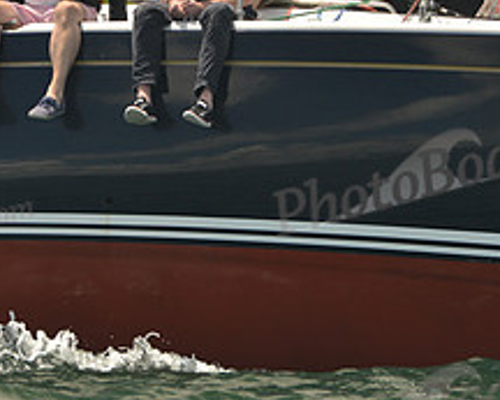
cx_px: 155
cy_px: 89
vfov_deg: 3.1
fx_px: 7462
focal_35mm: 504
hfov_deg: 3.8
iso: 400
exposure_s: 1/800
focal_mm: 200
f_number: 5.6
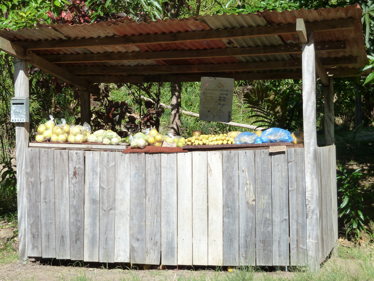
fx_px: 843
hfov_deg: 25.0
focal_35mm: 78
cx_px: 187
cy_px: 140
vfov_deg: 18.9
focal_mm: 12.8
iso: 125
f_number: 4.2
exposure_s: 1/400
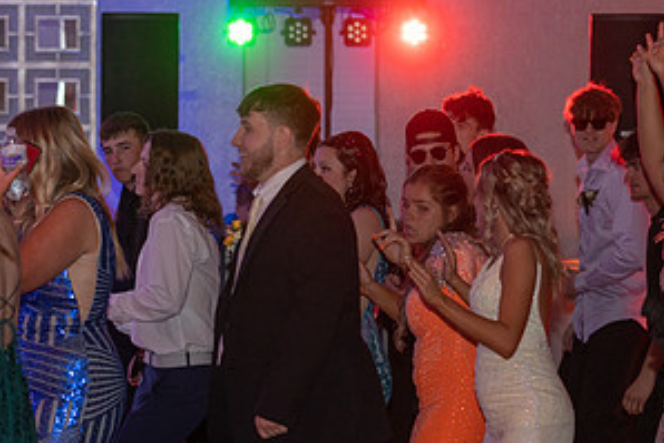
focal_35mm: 150
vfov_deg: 9.1
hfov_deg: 13.7
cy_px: 395
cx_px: 221
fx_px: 2768
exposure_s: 1/200
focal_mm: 77
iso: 1250
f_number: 2.8
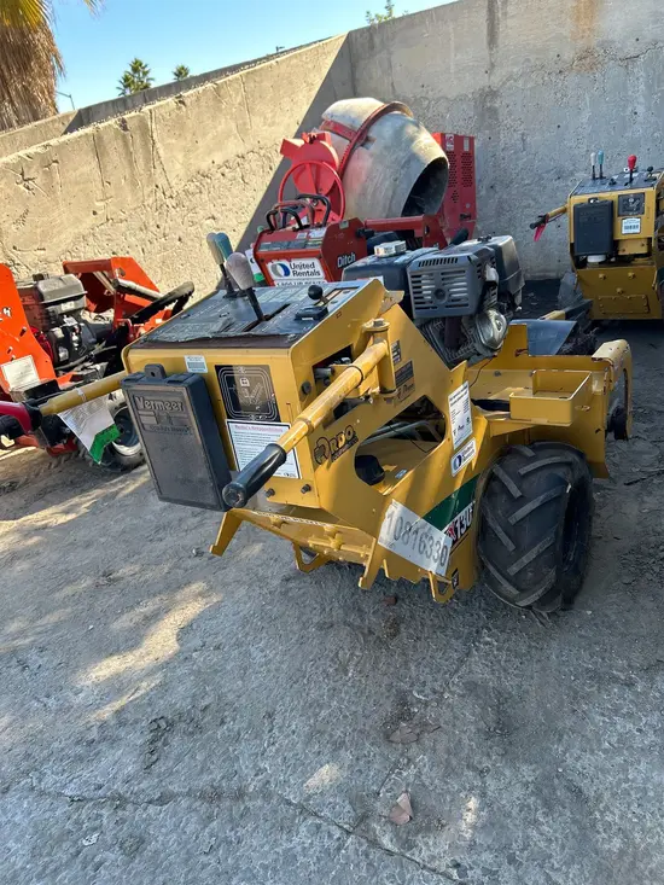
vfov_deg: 67.3
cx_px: 332
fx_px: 665
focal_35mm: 26
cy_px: 442
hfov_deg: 53.1
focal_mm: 5.7
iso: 50
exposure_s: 1/434
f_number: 1.5
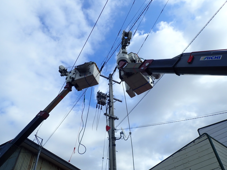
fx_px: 170
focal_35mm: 26
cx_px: 111
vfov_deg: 53.1
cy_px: 86
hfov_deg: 67.3
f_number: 8
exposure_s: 1/160
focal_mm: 4.5
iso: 100
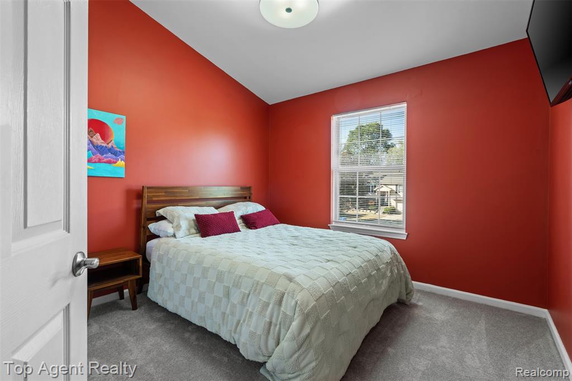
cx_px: 286
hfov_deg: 96.8
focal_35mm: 16
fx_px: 254
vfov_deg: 73.7
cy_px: 190
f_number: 9
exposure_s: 1.3
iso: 100
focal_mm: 16
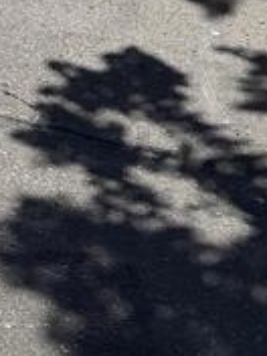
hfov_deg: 9.7
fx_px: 1440
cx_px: -301
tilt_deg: -4.6
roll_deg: -1.4
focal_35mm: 140
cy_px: -352
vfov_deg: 12.4
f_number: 1.78
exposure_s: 1/6173
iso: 80
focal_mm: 6.76
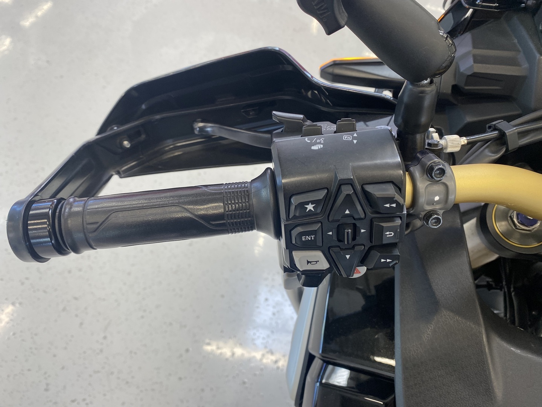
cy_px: 204
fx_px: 407
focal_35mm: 26
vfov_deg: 53.1
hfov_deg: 67.3
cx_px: 271
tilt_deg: -50.2
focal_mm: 4.25
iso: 100
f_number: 1.8
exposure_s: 1/100
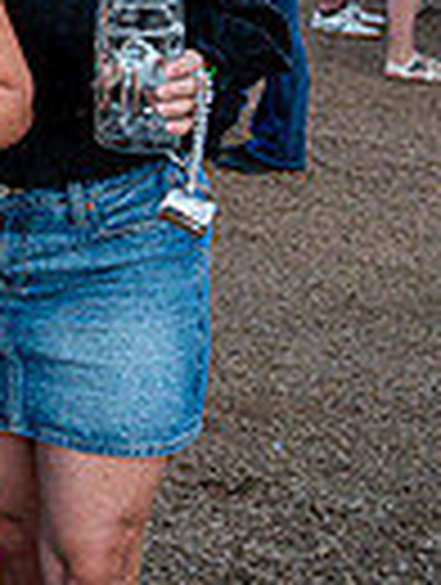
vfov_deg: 15.9
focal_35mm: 120
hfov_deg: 10.4
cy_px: -56
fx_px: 2032
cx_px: -666
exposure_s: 1/500
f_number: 4
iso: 640
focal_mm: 28
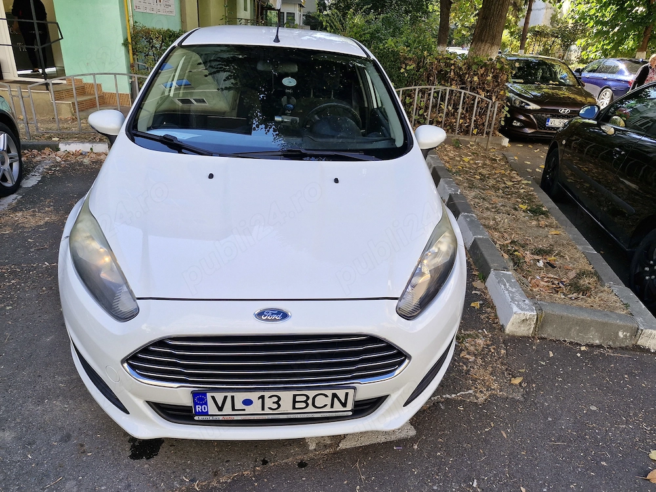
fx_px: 436
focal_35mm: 23
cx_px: 328
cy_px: 246
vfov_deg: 58.9
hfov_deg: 73.9
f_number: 1.8
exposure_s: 1/353
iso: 50
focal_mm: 5.54
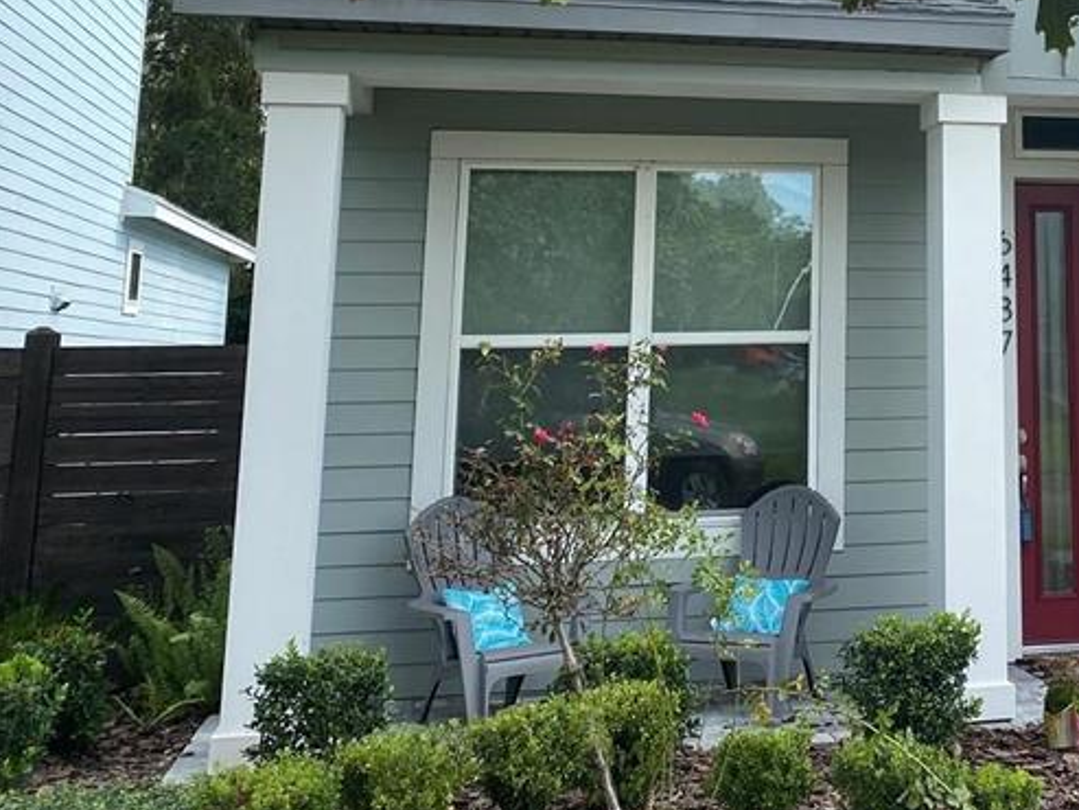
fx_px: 1684
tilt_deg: +10.2
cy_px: 35
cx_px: 1007
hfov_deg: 33.3
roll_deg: +1.2
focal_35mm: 54
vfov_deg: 25.9
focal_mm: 4.25
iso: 32
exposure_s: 1/927
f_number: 1.8
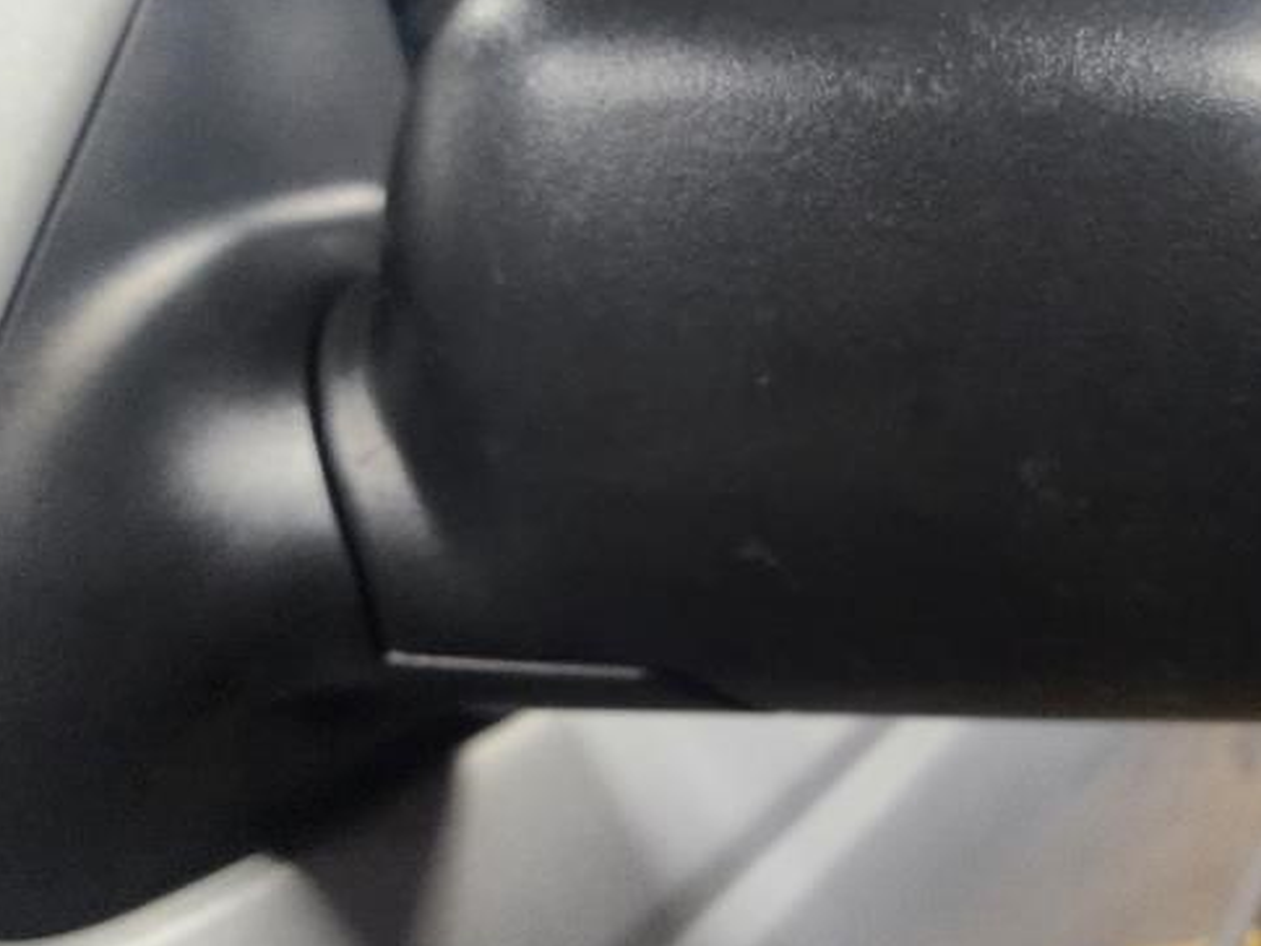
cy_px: 378
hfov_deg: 48.5
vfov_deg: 37.6
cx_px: 792
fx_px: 1384
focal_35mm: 38
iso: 800
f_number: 1.8
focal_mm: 6.4
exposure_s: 1/120
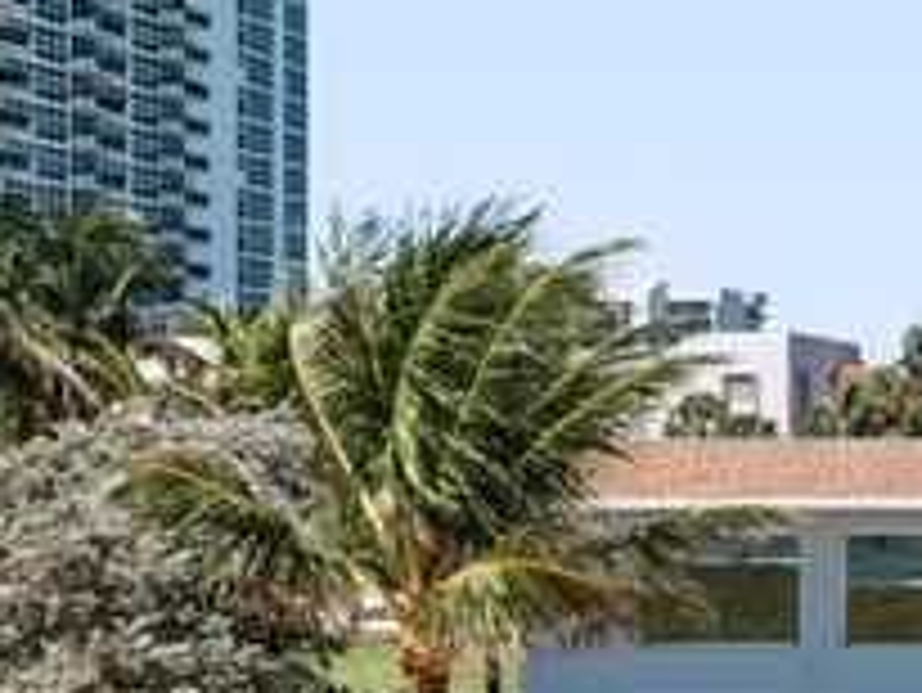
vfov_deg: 17.5
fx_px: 2239
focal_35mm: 84
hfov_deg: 19.8
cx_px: 1426
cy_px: 526
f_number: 8
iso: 200
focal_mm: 14.45
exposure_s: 1/320
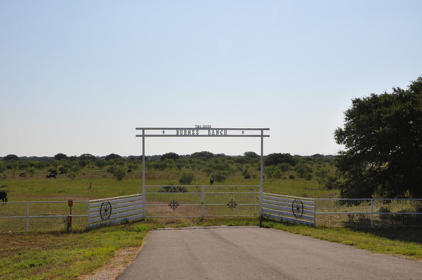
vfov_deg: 29.8
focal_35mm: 45
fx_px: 527
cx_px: 211
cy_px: 140
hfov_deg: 43.7
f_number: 14
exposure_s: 1/200
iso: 200
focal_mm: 30
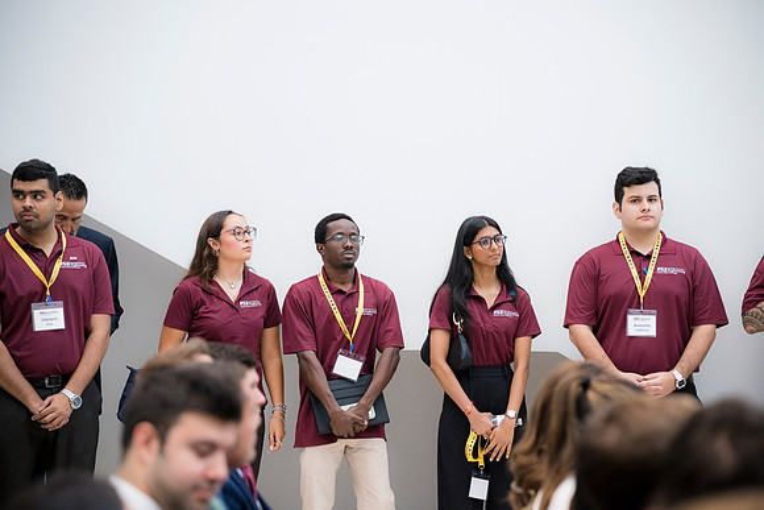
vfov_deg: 14.7
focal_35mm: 93
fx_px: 1974
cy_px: 255
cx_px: 382
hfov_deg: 21.9
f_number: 2.8
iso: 720
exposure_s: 1/200
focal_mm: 93
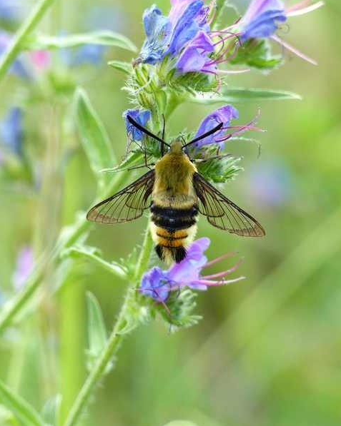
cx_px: 170
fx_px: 7929
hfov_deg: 2.5
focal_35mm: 628
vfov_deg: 3.1
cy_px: 206
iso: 100
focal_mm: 108
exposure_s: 1/250
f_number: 4
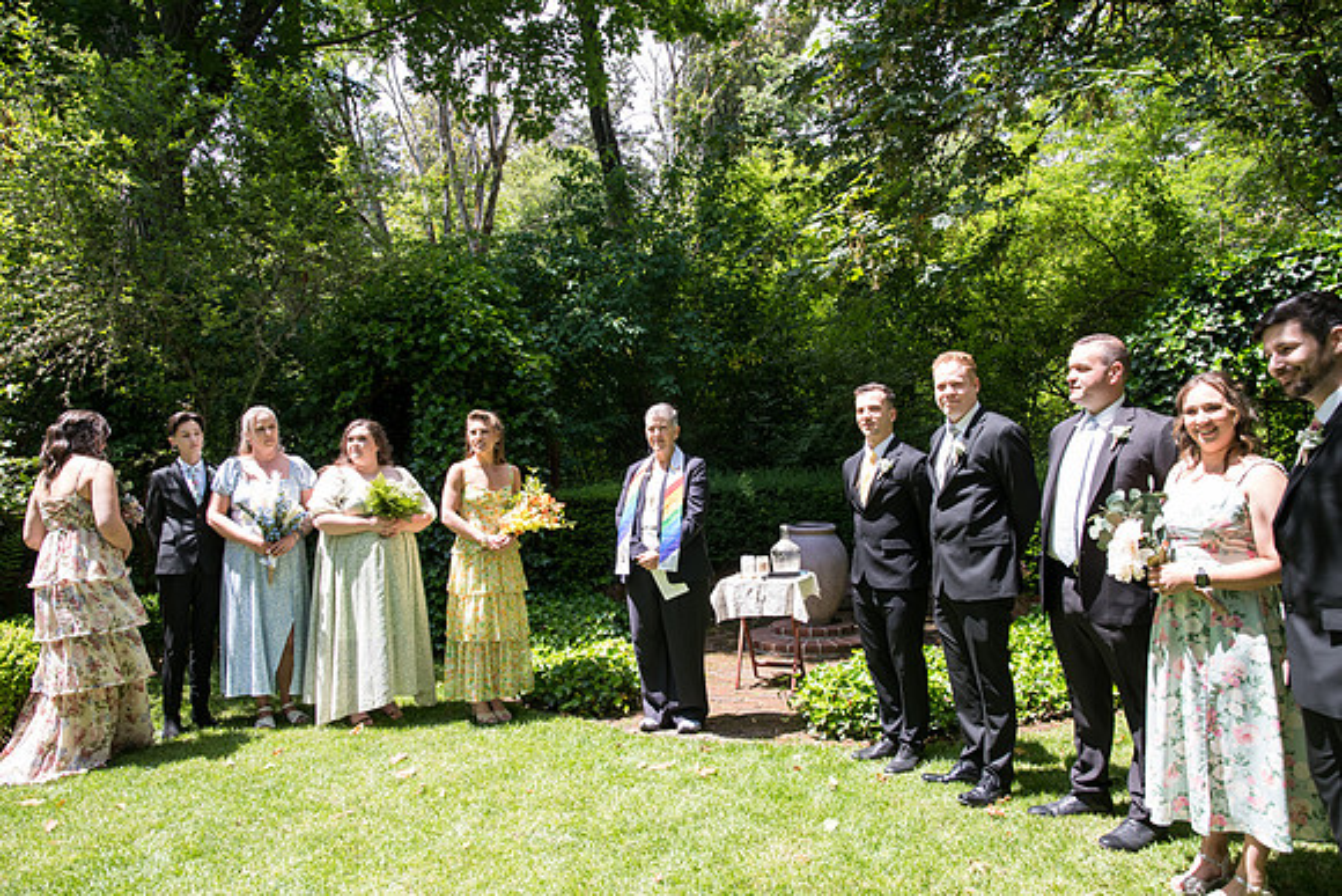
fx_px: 895
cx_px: 671
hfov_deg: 73.7
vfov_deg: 53.2
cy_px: 448
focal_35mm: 24
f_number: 6.3
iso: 640
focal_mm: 24
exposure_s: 1/400
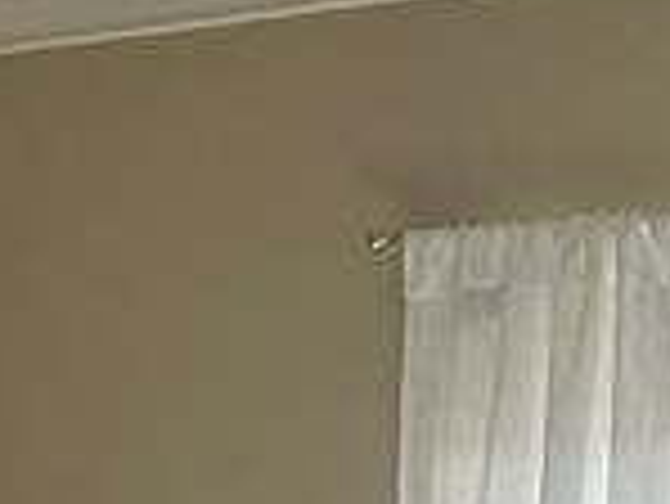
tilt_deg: -6.1
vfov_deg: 7.8
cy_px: 1174
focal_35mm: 179
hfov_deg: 11.0
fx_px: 3467
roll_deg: -0.3
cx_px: 409
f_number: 1.5
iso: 100
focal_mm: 5.7
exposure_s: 1/120
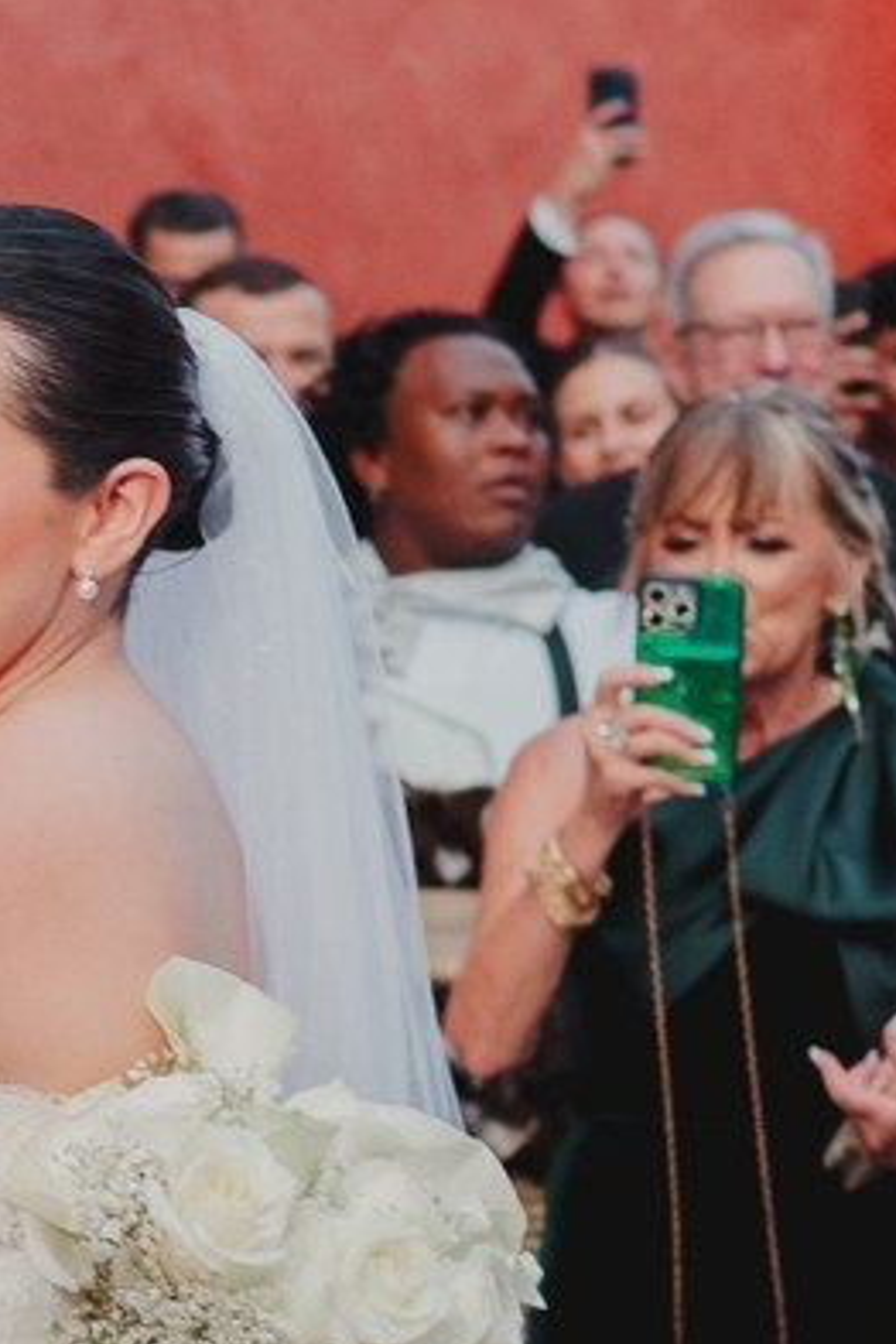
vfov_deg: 9.0
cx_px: -645
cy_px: 1029
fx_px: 8511
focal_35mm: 228
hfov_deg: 5.9
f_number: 2.5
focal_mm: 35
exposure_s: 1/200
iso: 400
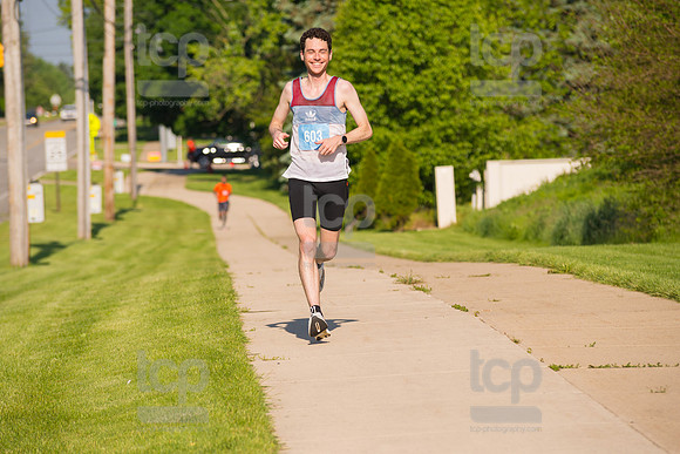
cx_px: 340
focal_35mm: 200
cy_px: 227
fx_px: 3778
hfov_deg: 10.3
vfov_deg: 6.9
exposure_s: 1/2000
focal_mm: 200
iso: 400
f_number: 5.6
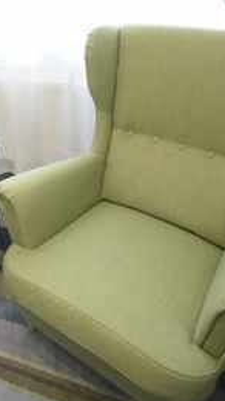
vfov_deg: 55.0
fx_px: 372
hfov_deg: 31.3
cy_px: 120
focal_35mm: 35
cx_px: 3
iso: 1250
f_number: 4
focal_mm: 14
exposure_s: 1/60
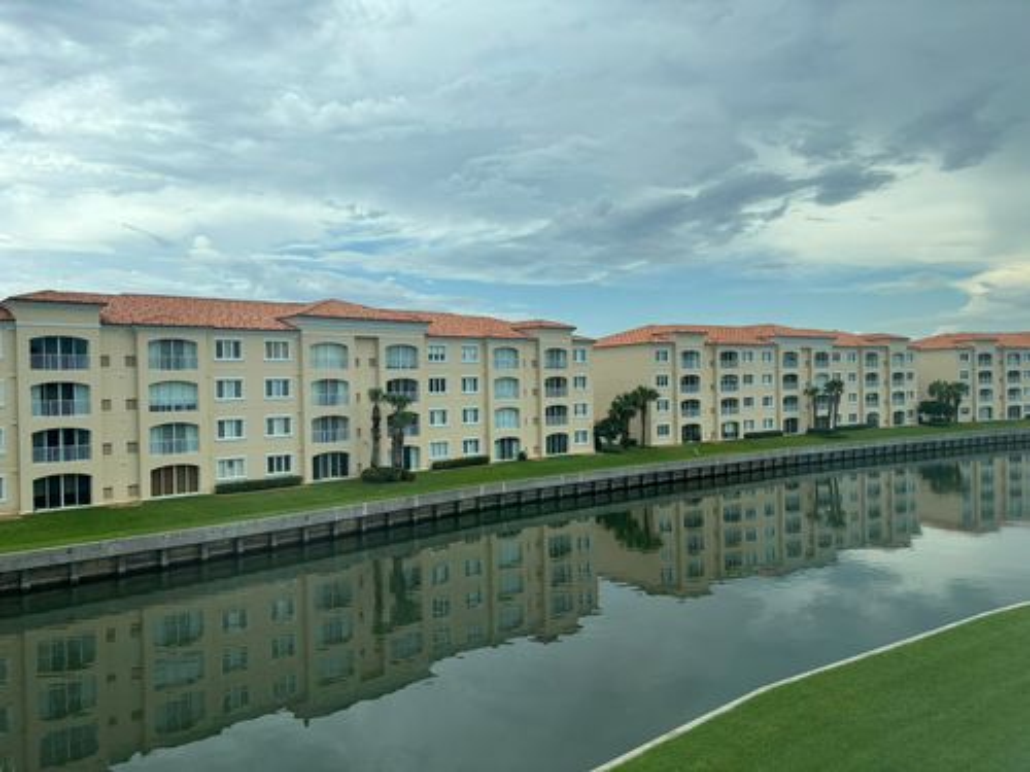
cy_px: 386
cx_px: 515
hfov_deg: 67.3
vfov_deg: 53.1
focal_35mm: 26
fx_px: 774
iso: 50
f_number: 1.6
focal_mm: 5.96
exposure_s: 1/2710
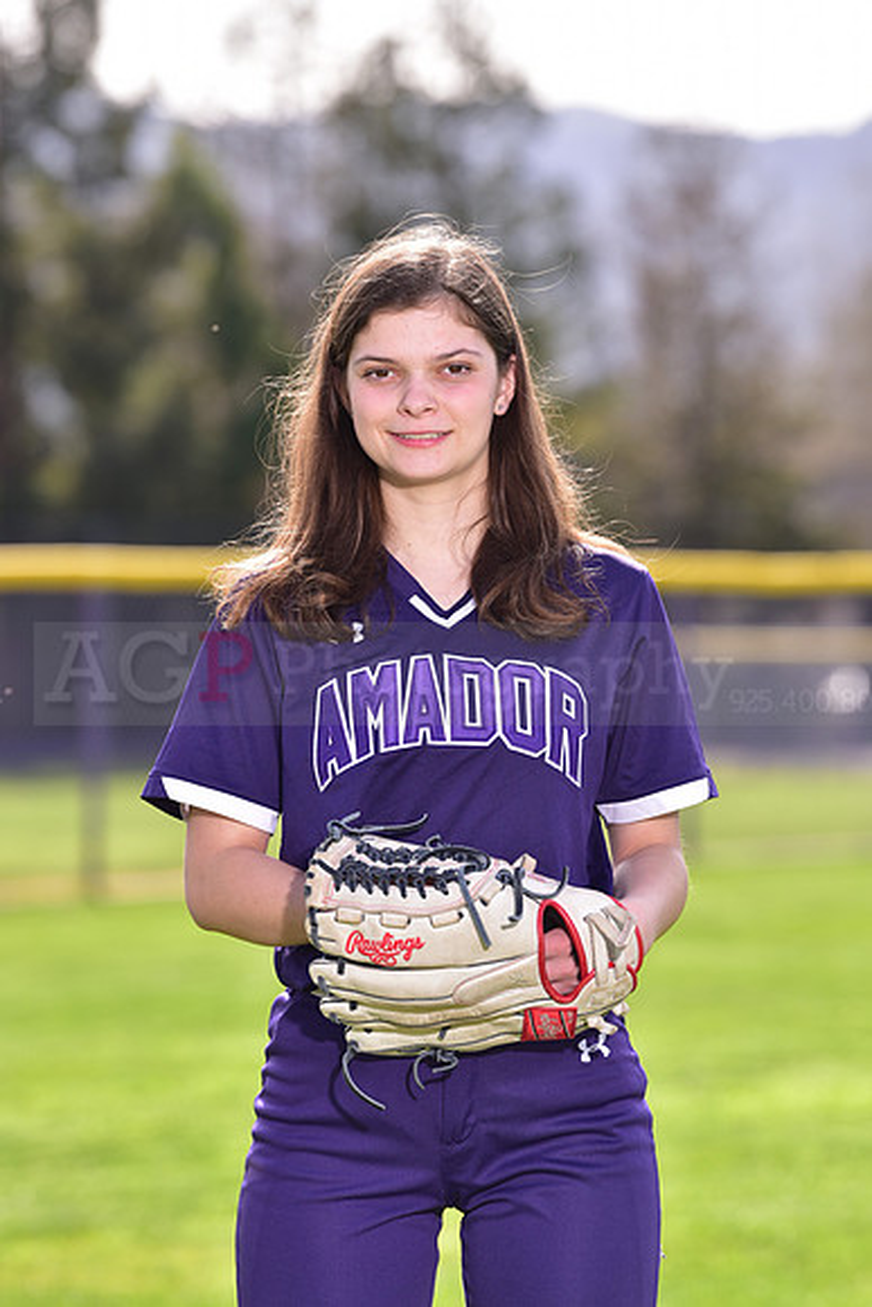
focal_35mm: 200
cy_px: 654
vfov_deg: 10.3
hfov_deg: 6.9
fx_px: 7262
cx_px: 436
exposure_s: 1/250
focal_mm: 200
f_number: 5.6
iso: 100
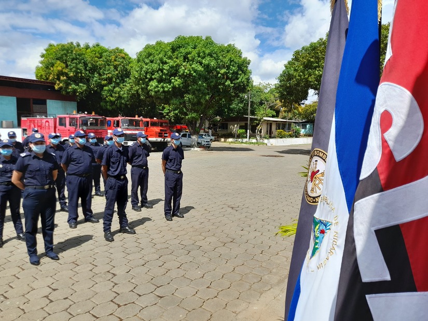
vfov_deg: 54.9
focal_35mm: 25
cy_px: 160
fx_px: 309
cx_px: 214
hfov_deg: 69.4
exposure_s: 1/683
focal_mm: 4.6
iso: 20
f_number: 2
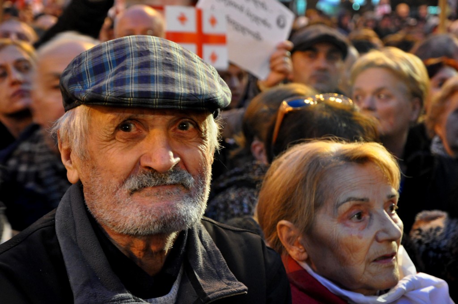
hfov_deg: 26.0
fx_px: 991
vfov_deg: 17.4
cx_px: 229
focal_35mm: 78
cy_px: 152
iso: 2000
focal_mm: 52
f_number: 5
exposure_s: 1/13
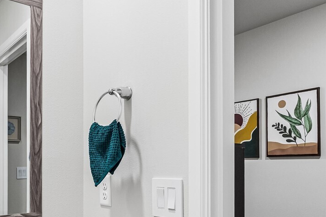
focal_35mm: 36
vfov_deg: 36.1
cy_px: 159
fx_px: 326
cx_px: 98
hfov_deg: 51.7
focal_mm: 10
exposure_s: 1/4
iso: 250
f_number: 9
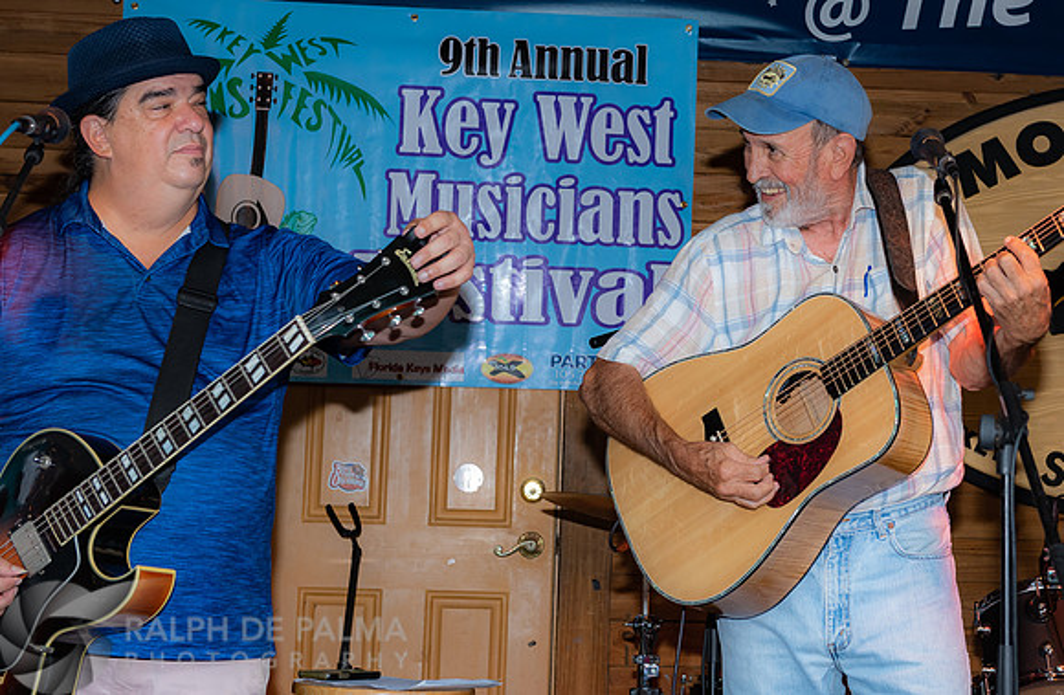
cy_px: 273
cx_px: 719
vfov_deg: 18.0
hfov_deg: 27.1
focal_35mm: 75
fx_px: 2196
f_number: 5.6
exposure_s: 1/160
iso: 800
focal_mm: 55
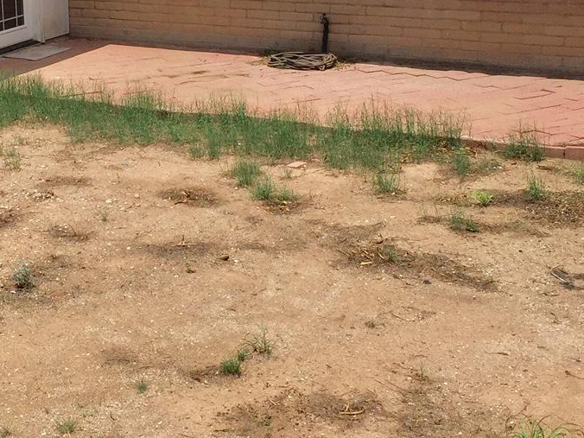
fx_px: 1181
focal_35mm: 70
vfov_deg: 21.0
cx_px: 127
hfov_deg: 27.3
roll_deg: +0.6
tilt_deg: -14.4
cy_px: 164
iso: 32
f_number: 2.2
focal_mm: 4.15
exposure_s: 1/5650
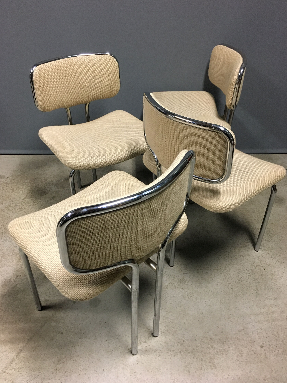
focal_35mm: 30
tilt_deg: -37.9
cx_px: 144
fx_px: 332
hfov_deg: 46.8
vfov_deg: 60.0
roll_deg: -1.2
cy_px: 193
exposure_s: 1/20
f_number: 2.2
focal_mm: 4.15
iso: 200
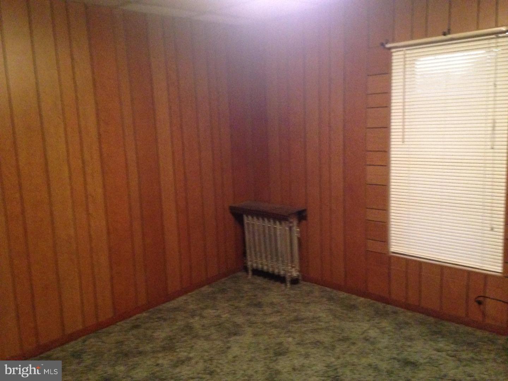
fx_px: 484
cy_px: 190
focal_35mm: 33
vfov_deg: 42.9
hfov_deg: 55.4
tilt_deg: -9.0
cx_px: 254
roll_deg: +2.0
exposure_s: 1/15
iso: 640
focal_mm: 4.12
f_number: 2.4
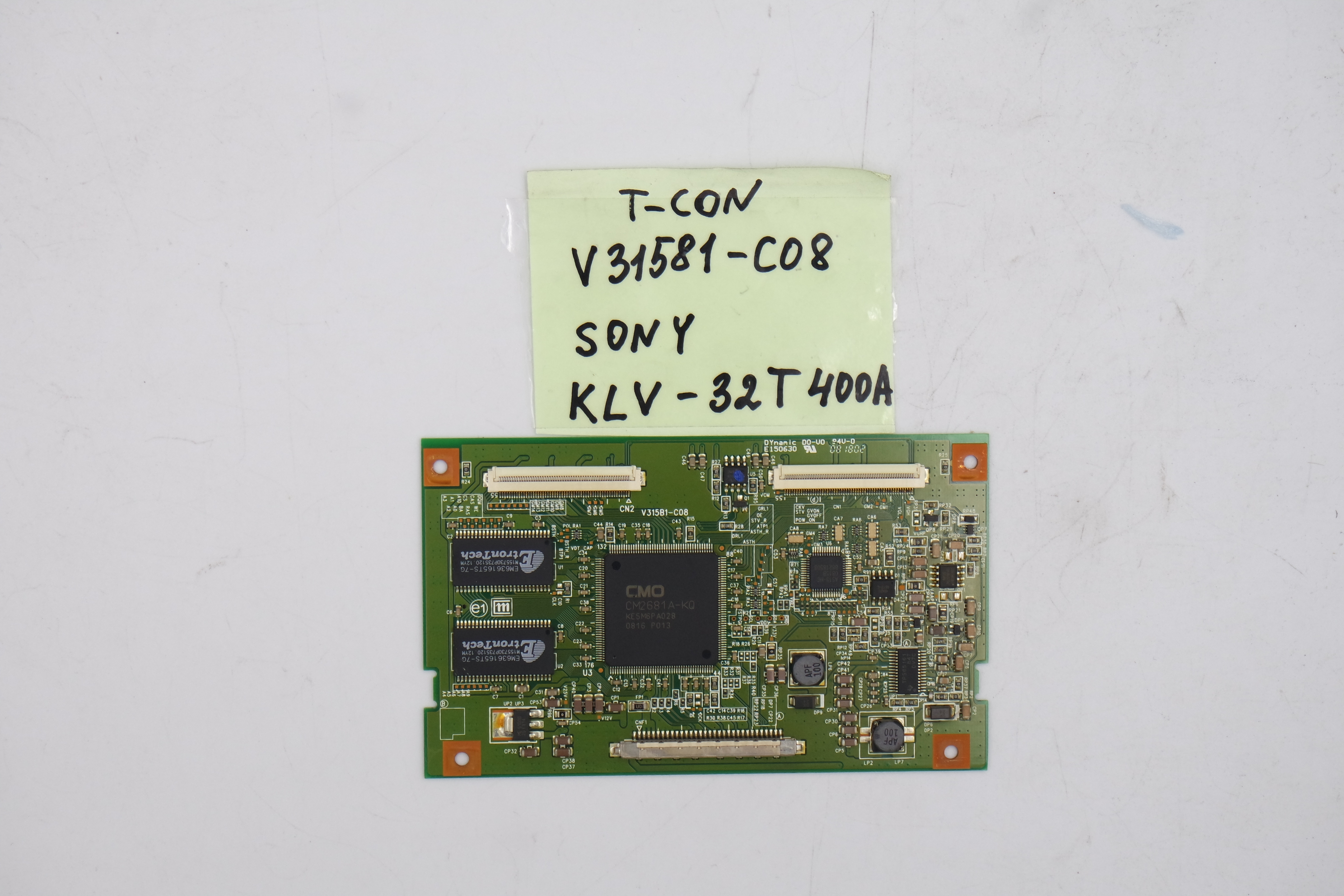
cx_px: 672
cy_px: 448
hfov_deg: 31.4
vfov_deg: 21.2
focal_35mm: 64
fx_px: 2389
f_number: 5.6
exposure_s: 1/125
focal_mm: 24
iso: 200
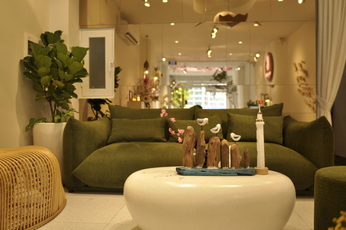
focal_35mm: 30
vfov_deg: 43.5
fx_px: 288
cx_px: 173
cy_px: 115
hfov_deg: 62.0
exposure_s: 1/160
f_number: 1.8
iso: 200
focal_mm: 20
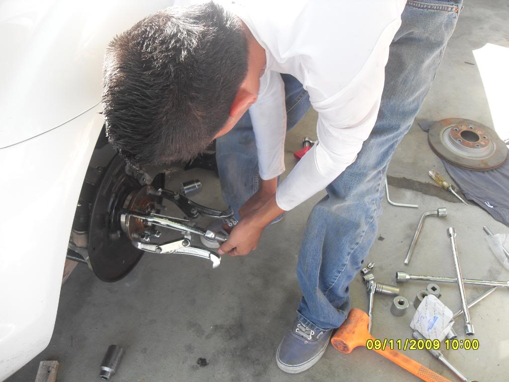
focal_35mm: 34
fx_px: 500
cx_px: 254
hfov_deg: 54.0
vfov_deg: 41.8
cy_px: 191
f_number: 2.8
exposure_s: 1/90
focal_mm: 6.3
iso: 100
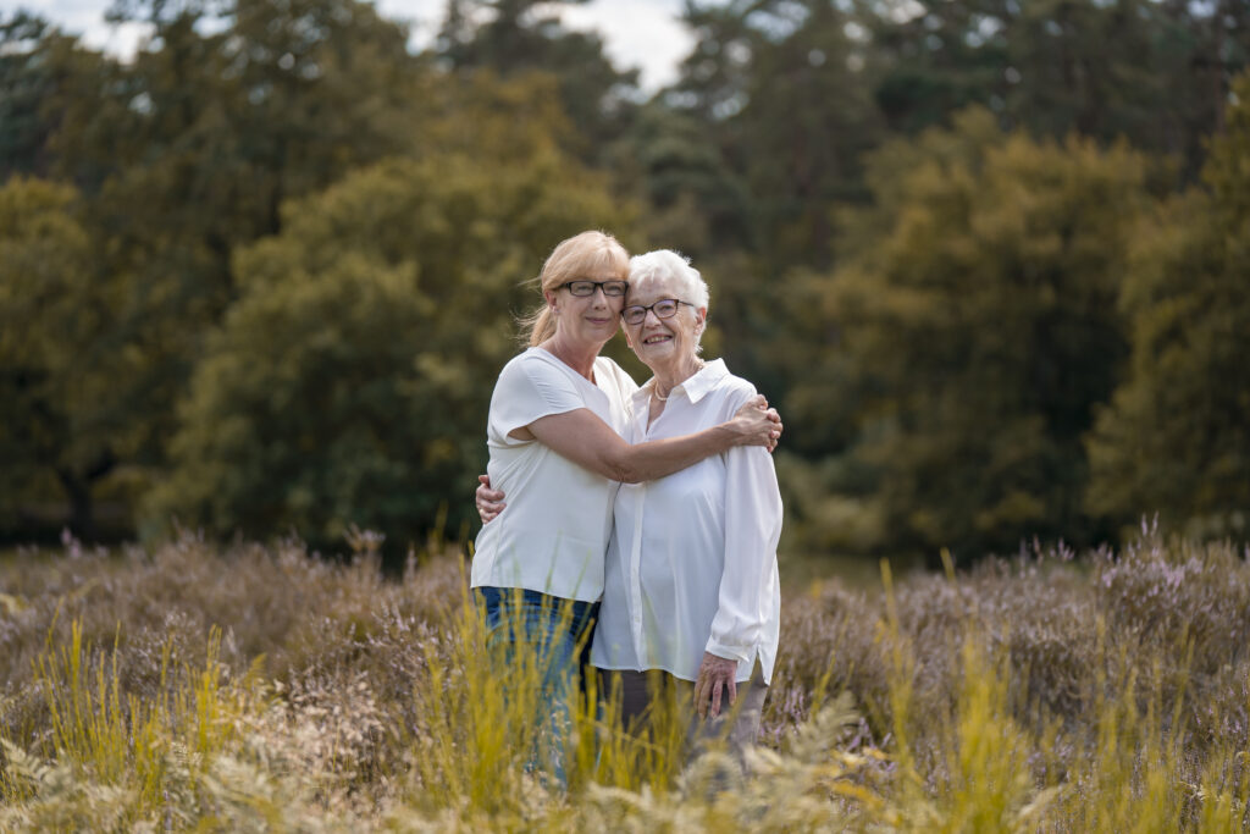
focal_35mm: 111
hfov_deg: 18.4
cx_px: 625
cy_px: 417
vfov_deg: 12.3
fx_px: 3854
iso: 160
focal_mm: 111
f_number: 2.8
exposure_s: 1/800
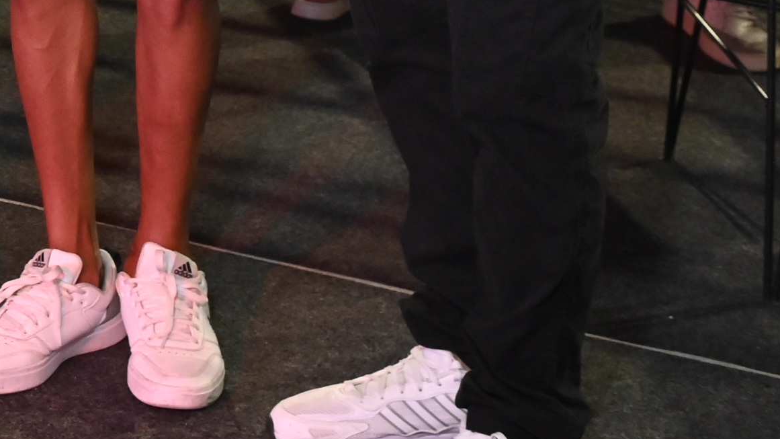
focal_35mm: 143
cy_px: -485
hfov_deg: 13.8
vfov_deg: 8.0
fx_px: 2958
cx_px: -512
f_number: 5.6
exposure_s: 1/160
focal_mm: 35
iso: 2500
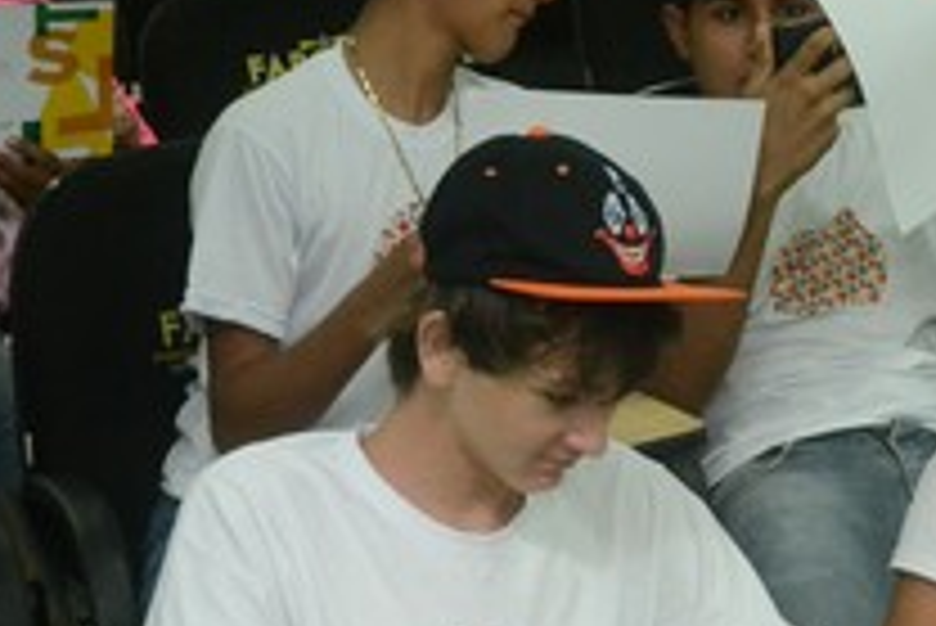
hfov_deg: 12.6
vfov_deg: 8.5
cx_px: 765
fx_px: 4215
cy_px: 536
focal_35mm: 162
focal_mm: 50
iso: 3200
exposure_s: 1/100
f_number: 4.8
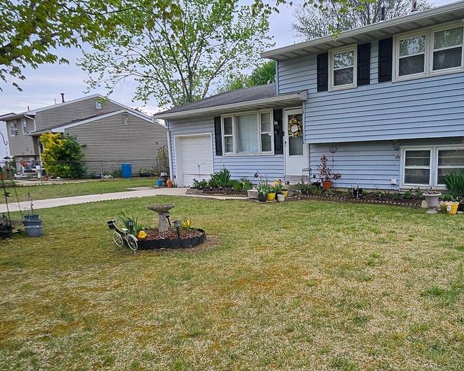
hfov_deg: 59.2
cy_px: 235
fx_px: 398
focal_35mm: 29
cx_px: 304
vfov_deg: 49.4
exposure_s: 1/803
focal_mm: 1.74
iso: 32
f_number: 2.2
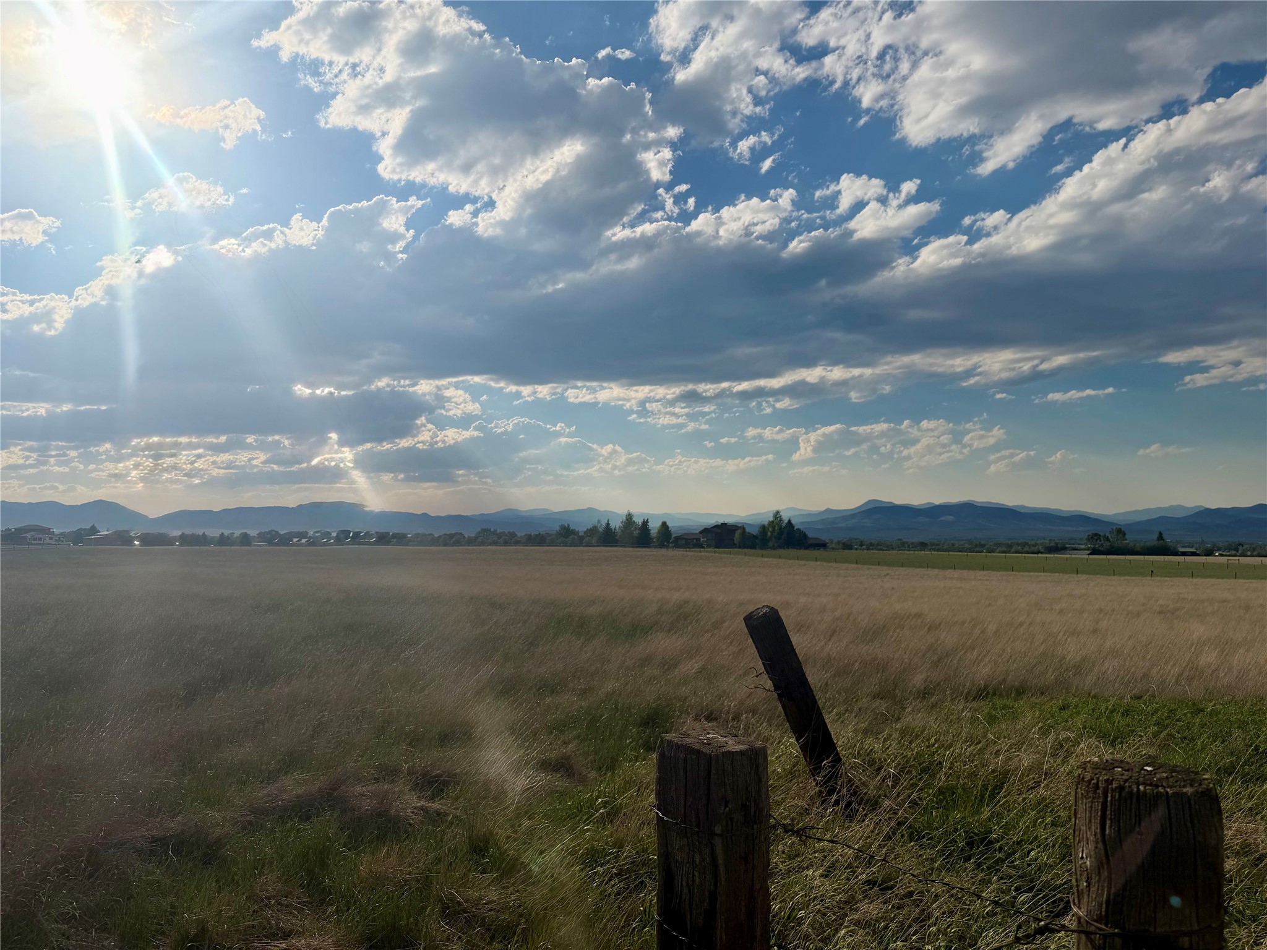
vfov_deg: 56.8
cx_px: 634
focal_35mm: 24
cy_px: 475
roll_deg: +0.4
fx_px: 878
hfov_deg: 71.6
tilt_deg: +2.4
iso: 80
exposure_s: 1/14286
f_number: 1.78
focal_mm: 6.76
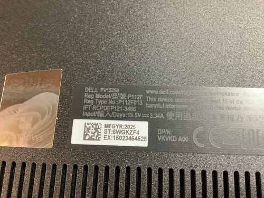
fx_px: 236
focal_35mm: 31
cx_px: 132
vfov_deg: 45.4
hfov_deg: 58.4
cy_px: 99
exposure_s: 1/33
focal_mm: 3.3
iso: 400
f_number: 2.4
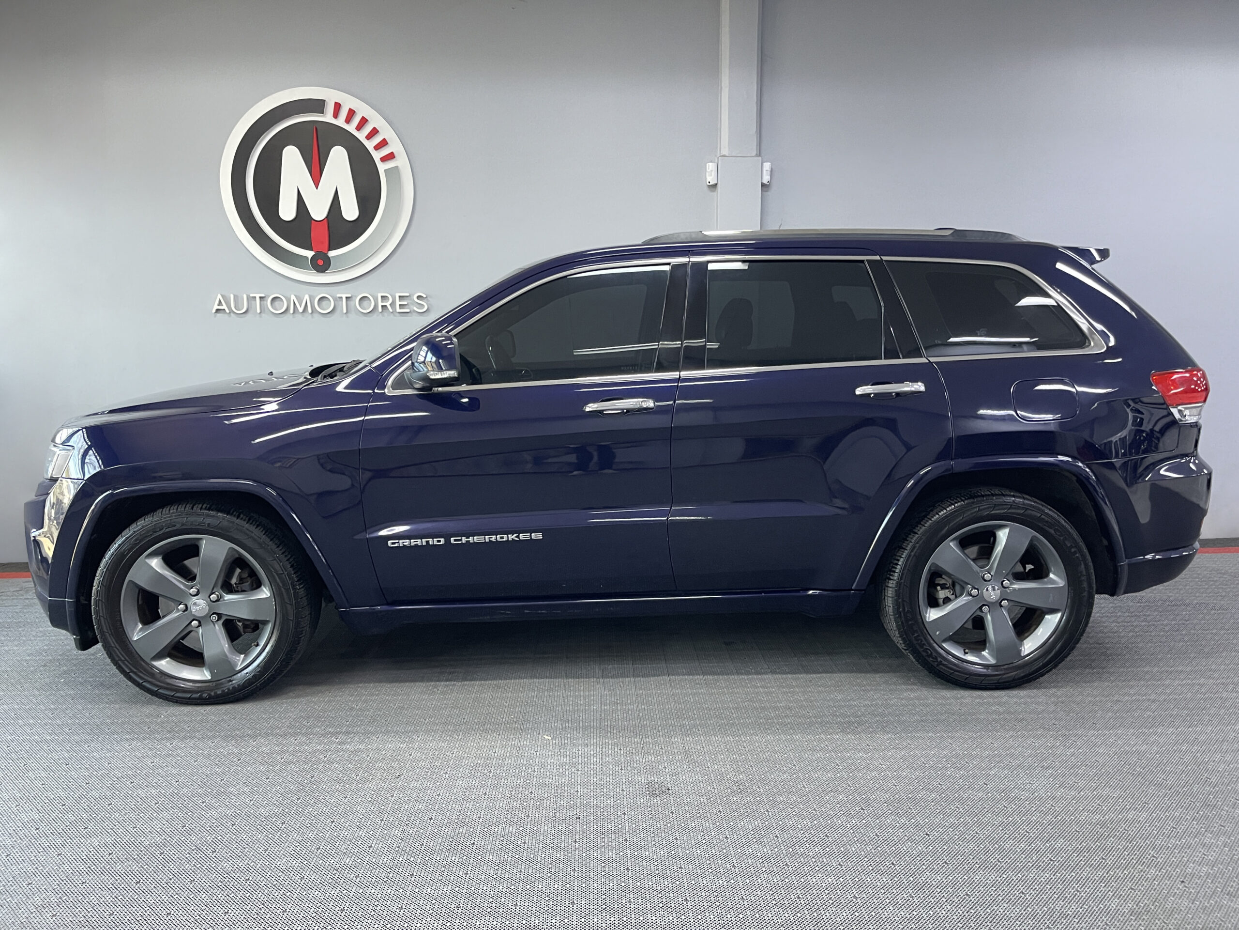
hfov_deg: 69.4
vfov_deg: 54.9
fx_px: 895
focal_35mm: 25
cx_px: 620
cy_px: 465
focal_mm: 5.1
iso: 640
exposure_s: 1/40
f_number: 1.6
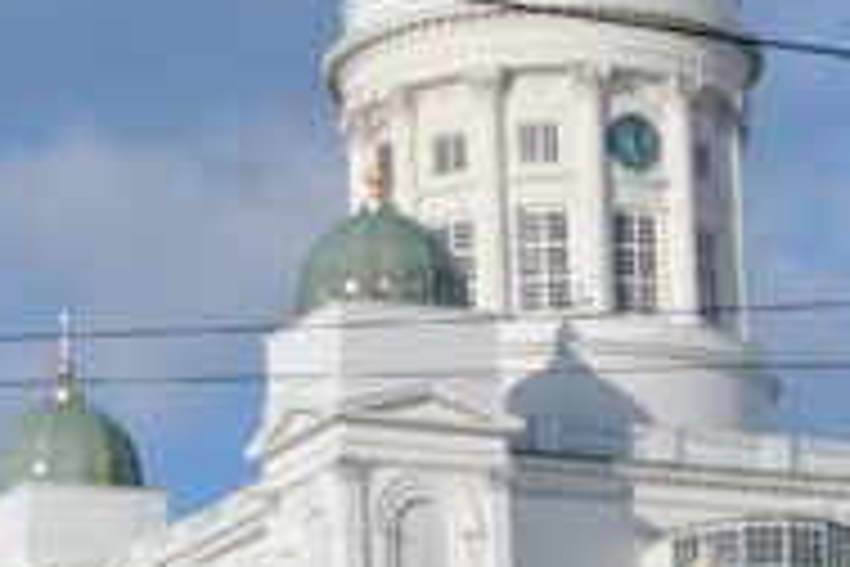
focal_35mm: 207
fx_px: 4887
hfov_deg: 9.9
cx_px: 814
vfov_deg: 6.6
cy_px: 810
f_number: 9
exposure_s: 1/320
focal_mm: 34
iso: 100
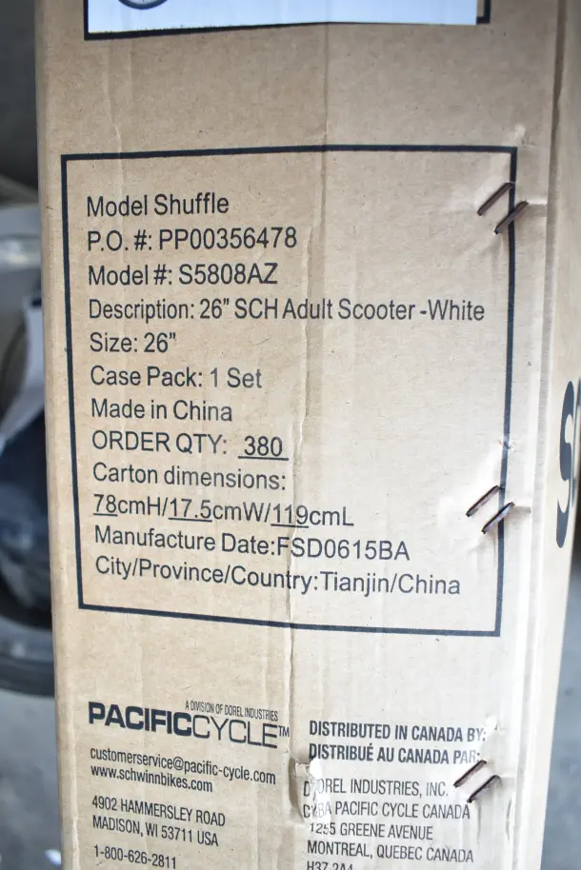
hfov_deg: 43.6
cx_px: 290
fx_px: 726
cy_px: 435
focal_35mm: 30
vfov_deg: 61.9
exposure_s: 1/50
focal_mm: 20
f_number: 3.5
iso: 200
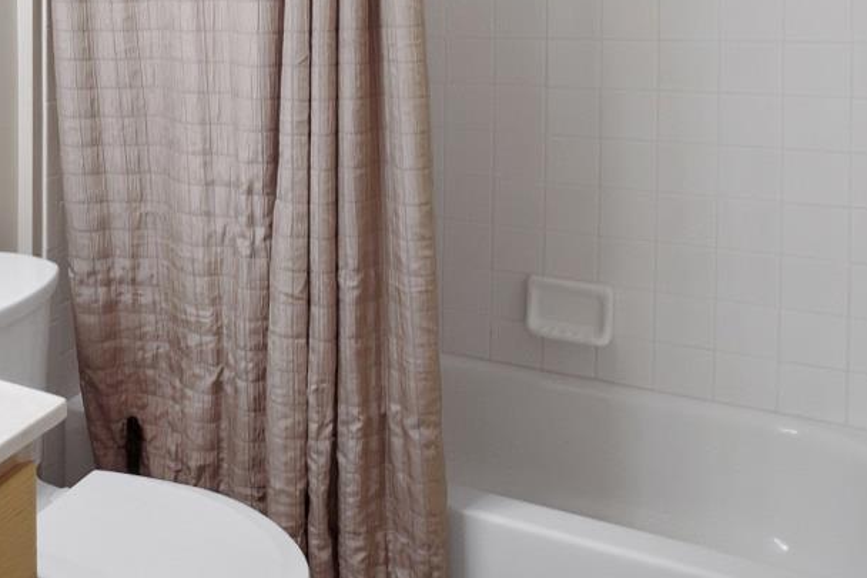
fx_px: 891
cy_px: 11
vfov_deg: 33.2
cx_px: 7
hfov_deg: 44.4
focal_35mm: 37
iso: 125
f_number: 4
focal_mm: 10
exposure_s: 1/30
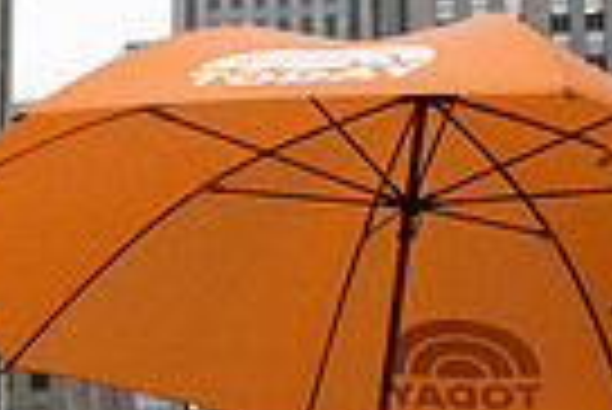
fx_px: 1736
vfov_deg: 12.0
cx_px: -58
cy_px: 813
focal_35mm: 102
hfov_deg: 19.2
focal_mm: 24
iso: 10000
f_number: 2.8
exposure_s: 1/4000
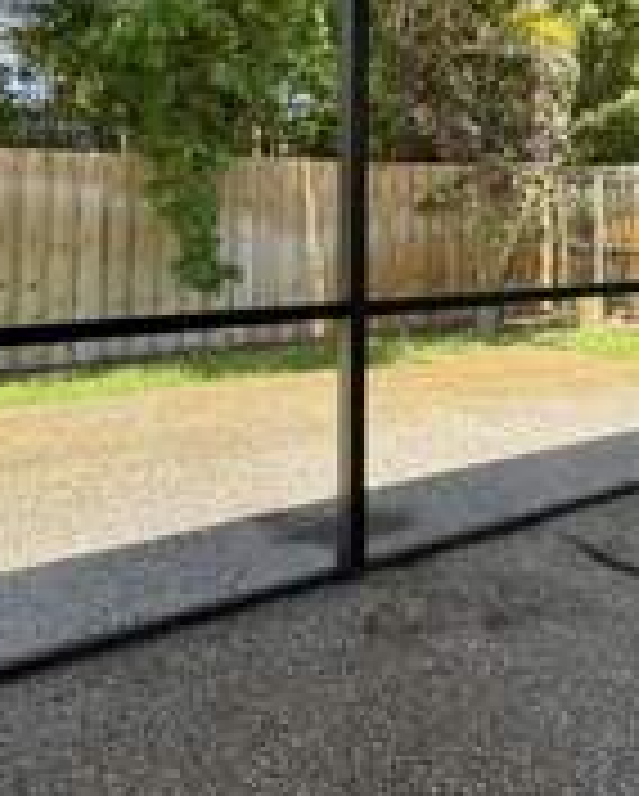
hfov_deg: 34.2
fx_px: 873
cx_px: 720
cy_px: 187
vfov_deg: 47.0
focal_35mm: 37
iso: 40
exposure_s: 1/247
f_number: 2.2
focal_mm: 2.22
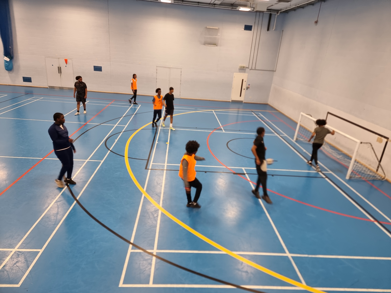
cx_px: 196
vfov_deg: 56.8
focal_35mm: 24
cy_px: 146
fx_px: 271
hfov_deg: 71.6
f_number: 1.8
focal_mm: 6.7
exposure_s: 1/60
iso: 250
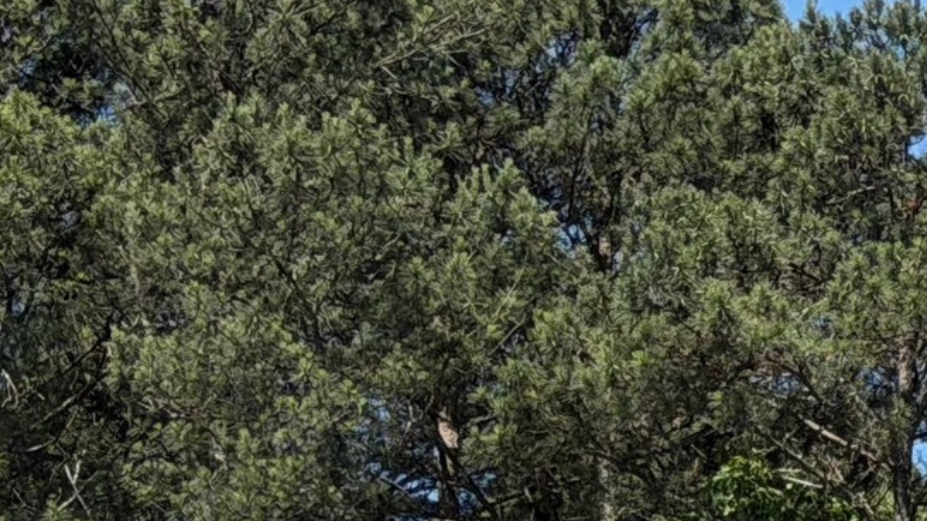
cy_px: 1272
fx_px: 6022
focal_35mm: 245
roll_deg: -0.1
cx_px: 1639
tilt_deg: +5.8
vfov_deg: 4.8
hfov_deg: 8.5
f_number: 1.78
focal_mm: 6.76
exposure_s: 1/2273
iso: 64
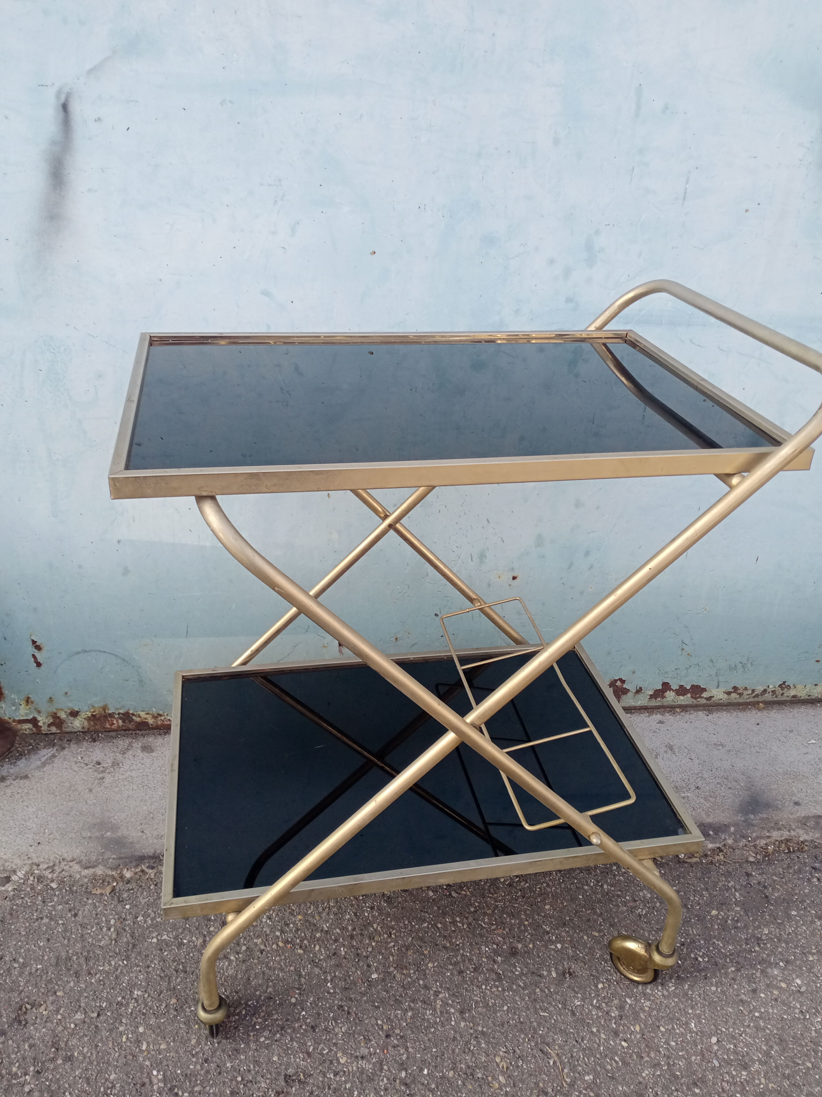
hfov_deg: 49.7
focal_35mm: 28
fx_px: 887
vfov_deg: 63.4
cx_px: 411
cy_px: 548
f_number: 1.8
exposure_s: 1/158
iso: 112
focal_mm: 4.05
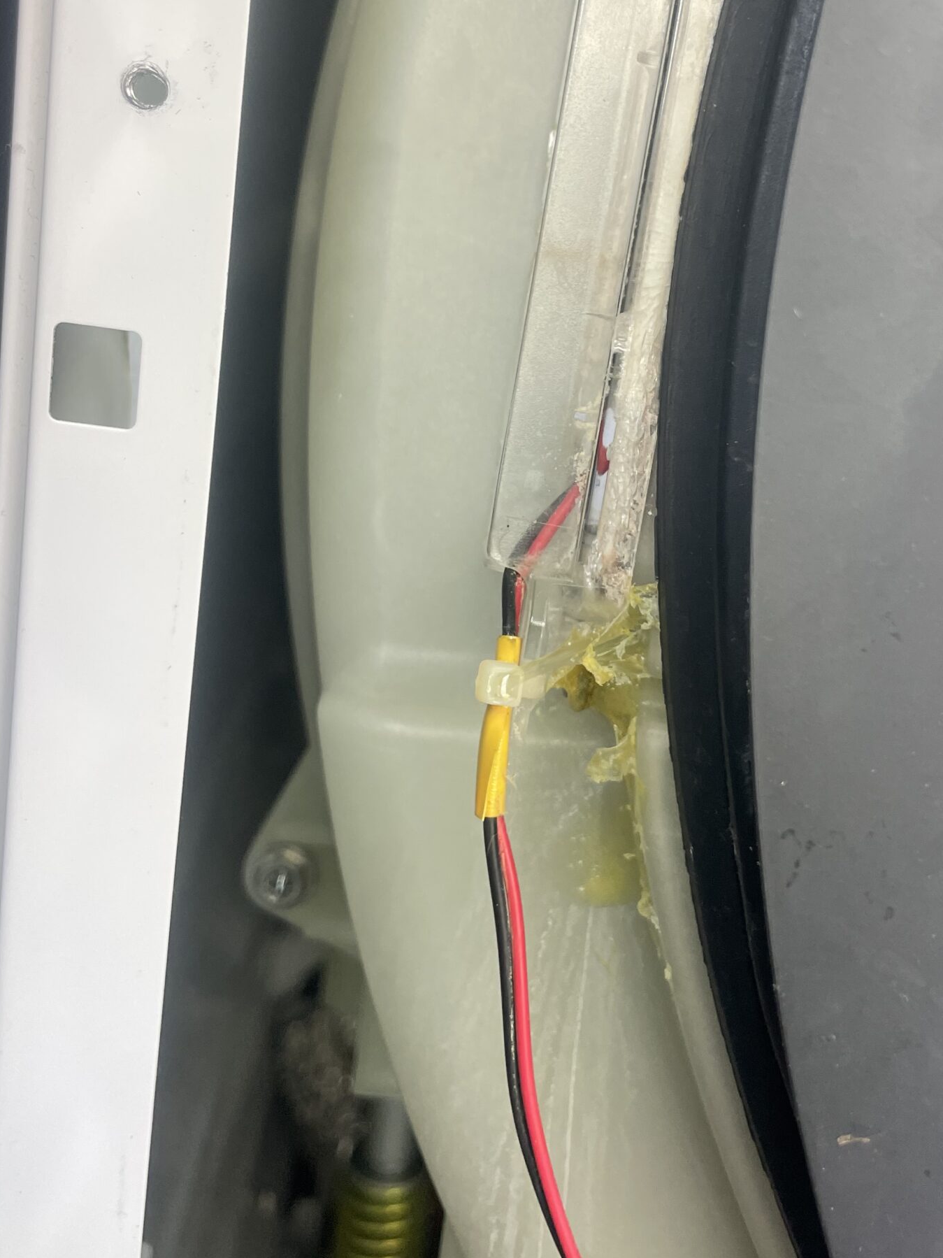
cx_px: 546
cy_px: 476
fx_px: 1344
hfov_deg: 38.6
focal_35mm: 37
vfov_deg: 49.7
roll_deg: -7.9
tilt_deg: -12.9
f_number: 1.6
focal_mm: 4.2
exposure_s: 1/121
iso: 100
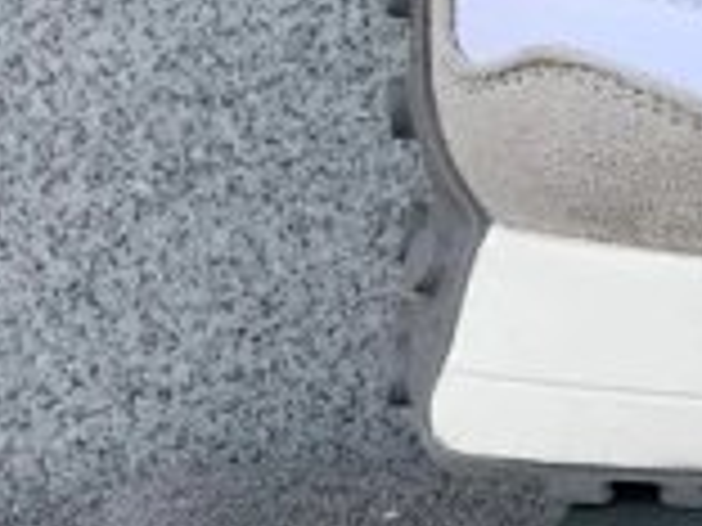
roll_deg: +1.0
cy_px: 355
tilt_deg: -20.8
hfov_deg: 13.8
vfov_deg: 11.7
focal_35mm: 127
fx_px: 2576
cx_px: 1264
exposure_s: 1/536
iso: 25
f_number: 2.4
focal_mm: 3.3
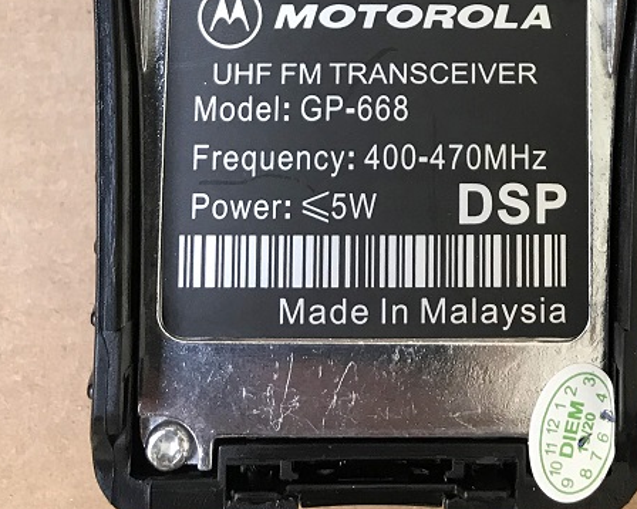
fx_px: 1150
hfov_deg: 30.6
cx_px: 458
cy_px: -151
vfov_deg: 22.4
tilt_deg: -83.6
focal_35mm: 61
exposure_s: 1/33
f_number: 1.8
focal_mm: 3.99
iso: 32
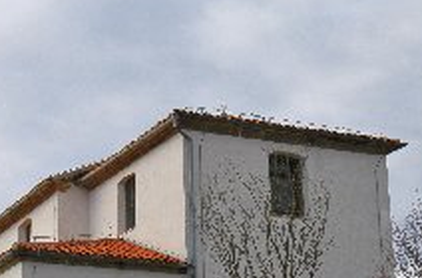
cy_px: 242
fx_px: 1110
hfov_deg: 21.3
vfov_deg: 14.2
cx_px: 101
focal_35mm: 95
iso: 400
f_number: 7.1
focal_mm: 30
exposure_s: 1/1250
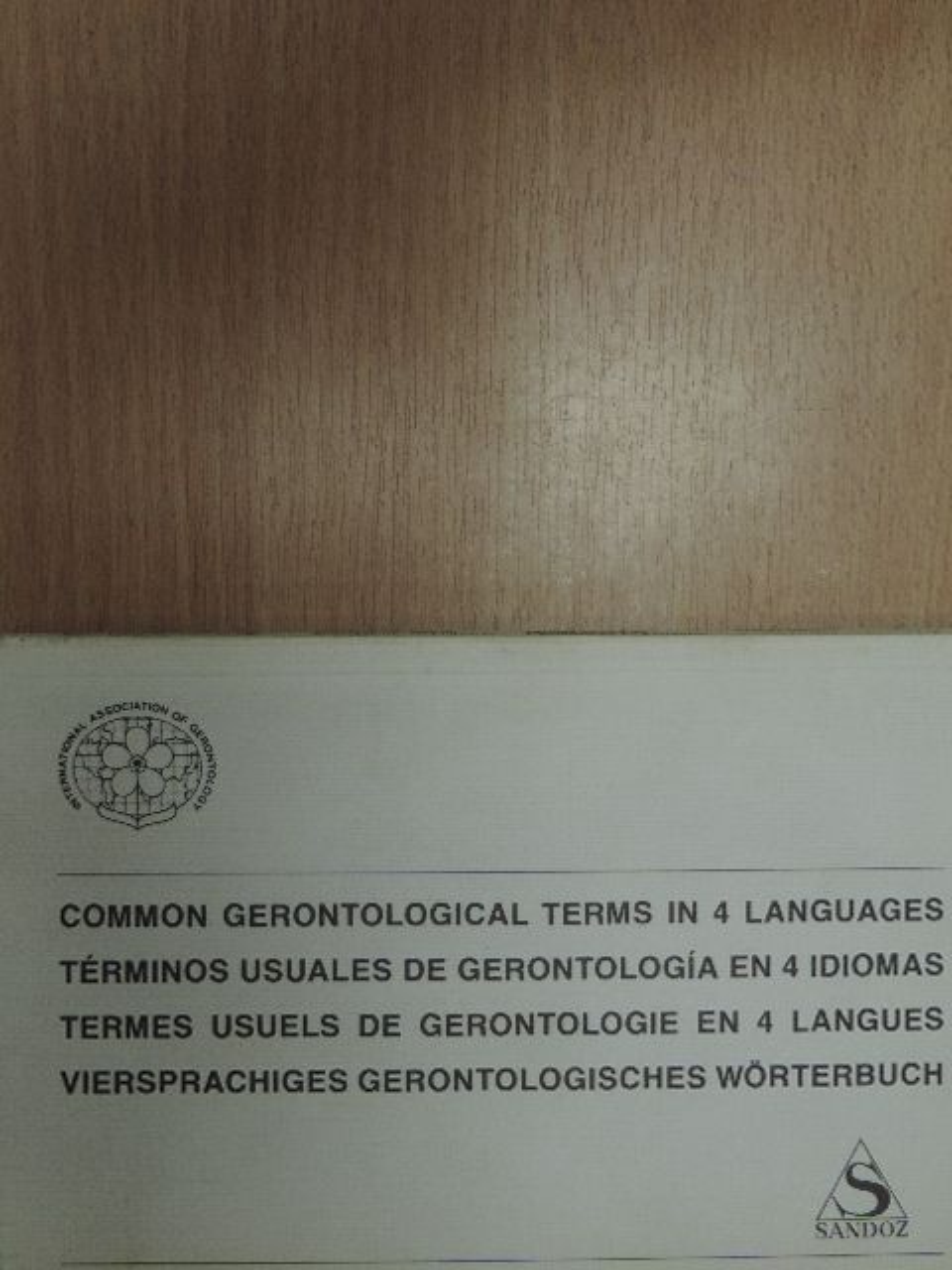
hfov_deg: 26.6
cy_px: 635
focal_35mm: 55
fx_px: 2017
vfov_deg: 34.9
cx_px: 476
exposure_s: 1/40
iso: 400
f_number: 4.6
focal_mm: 9.8
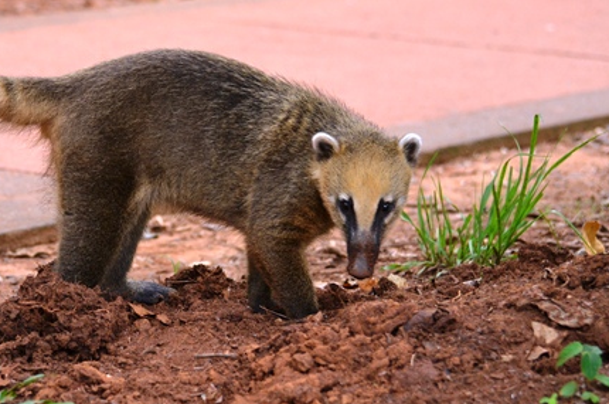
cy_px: 198
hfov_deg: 10.8
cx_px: 186
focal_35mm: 190
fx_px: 3204
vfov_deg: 7.2
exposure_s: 1/320
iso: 200
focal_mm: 85
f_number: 4.5
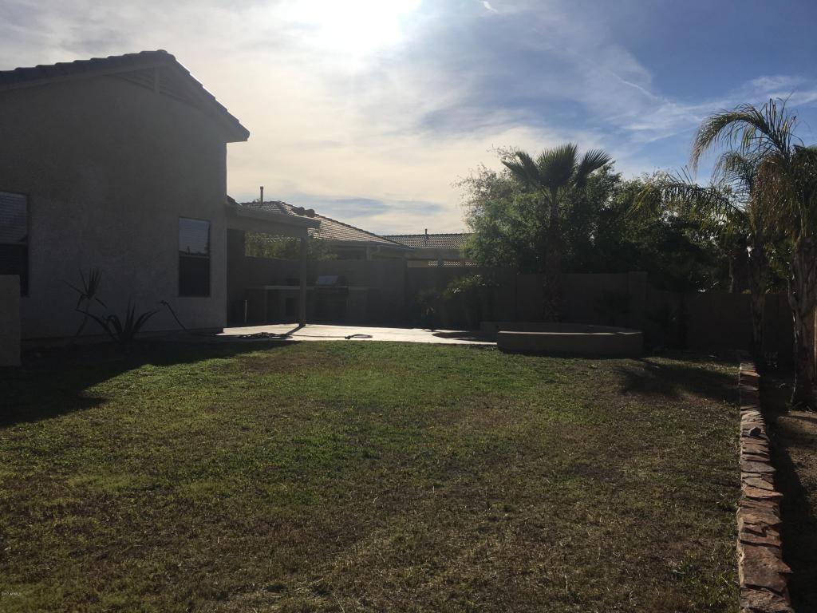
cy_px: 306
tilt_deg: -0.2
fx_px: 684
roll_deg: -0.4
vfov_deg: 48.2
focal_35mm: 29
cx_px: 408
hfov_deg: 61.7
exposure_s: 1/5495
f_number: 2.2
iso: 25
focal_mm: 4.15
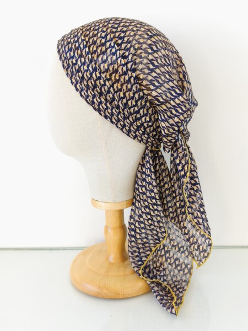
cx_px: 124
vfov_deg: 56.8
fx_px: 306
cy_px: 166
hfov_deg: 44.2
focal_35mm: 32
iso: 50
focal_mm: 6.14
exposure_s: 1/30
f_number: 1.65
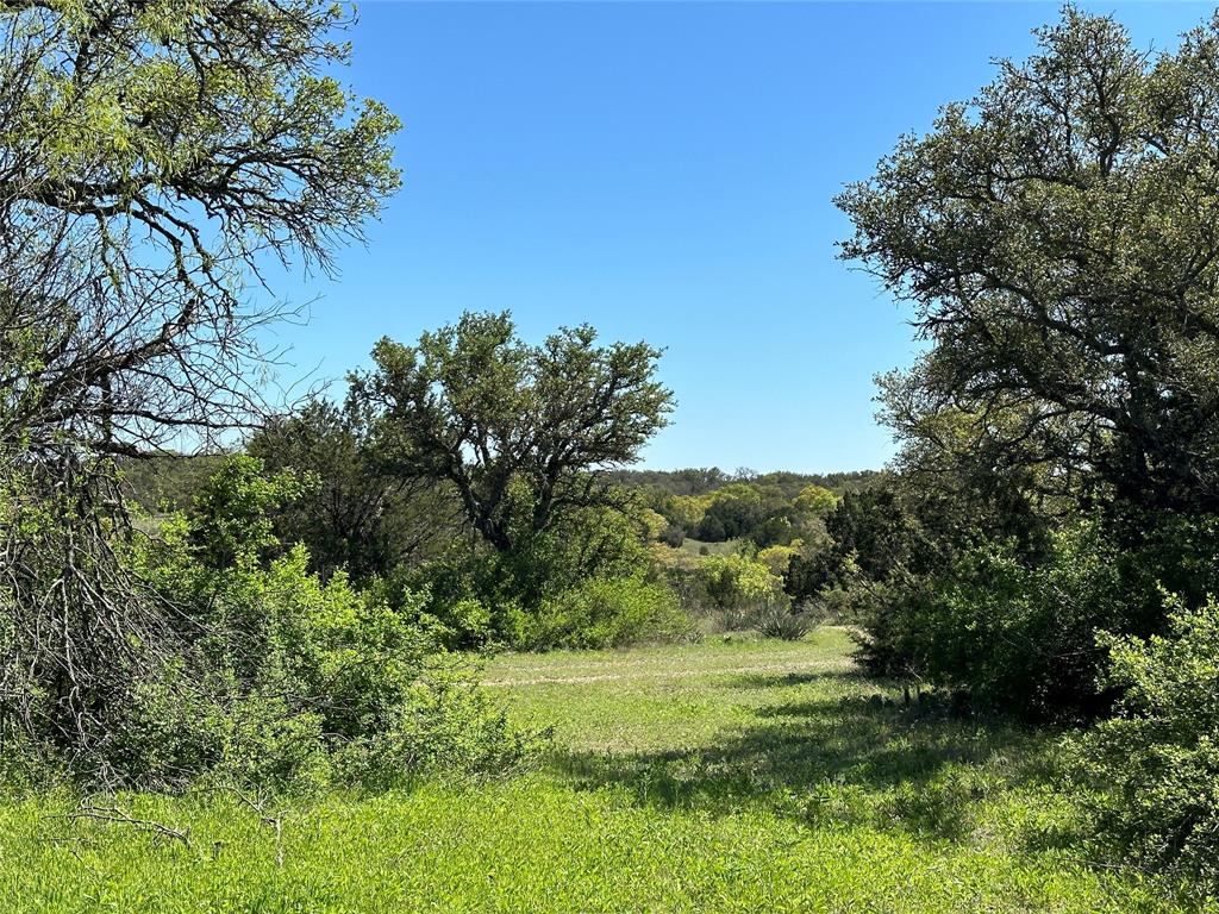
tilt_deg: +2.1
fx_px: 1690
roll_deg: -0.5
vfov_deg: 30.3
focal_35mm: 48
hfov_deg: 39.7
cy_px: 457
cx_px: 610
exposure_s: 1/3876
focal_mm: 6.86
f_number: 1.78
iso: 64
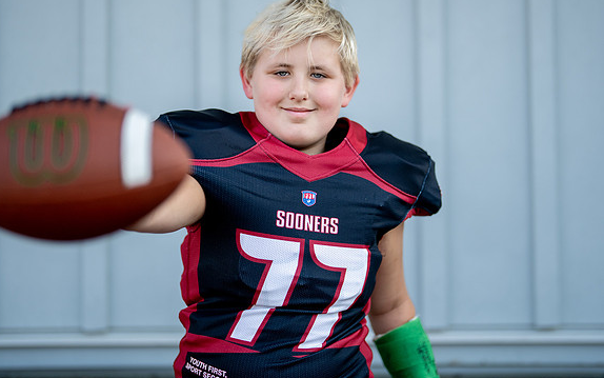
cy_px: 156
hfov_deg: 32.5
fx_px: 1037
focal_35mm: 63
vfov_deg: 20.6
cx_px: 304
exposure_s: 1/2500
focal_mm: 50
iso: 160
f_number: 1.2
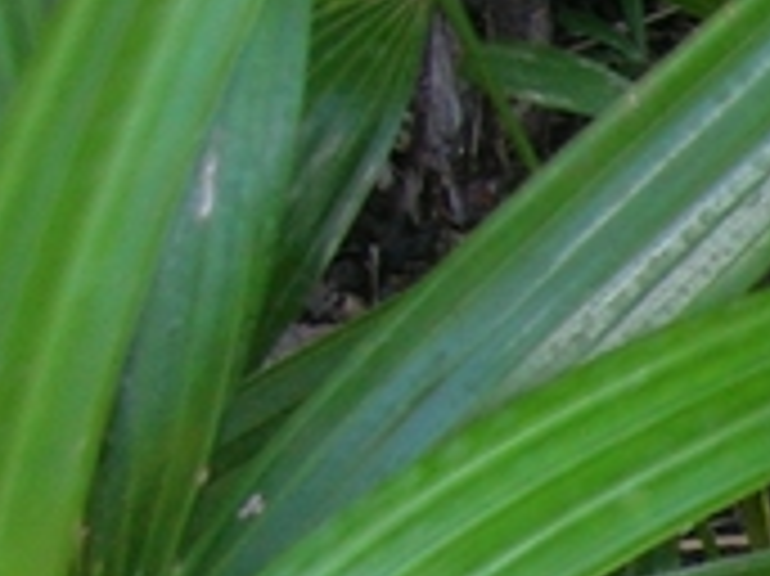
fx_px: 4535
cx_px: 2193
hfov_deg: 8.4
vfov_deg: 7.0
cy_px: 1166
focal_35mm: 204
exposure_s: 1/32.2
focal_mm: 5.7
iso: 50
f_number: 2.9
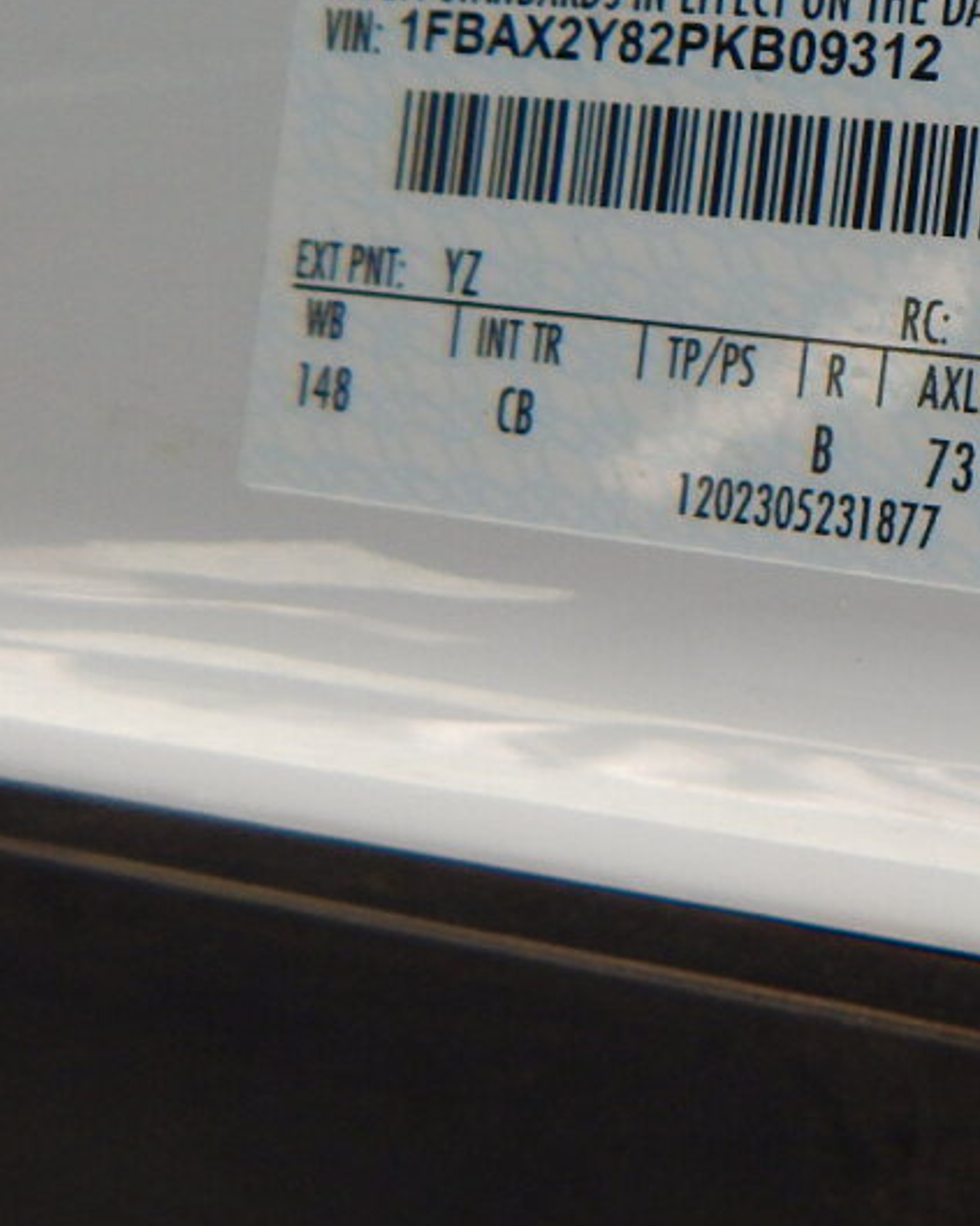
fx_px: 1886
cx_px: 1390
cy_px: 301
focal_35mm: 52
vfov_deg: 35.2
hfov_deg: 24.1
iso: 125
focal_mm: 4
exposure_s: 1/250
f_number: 3
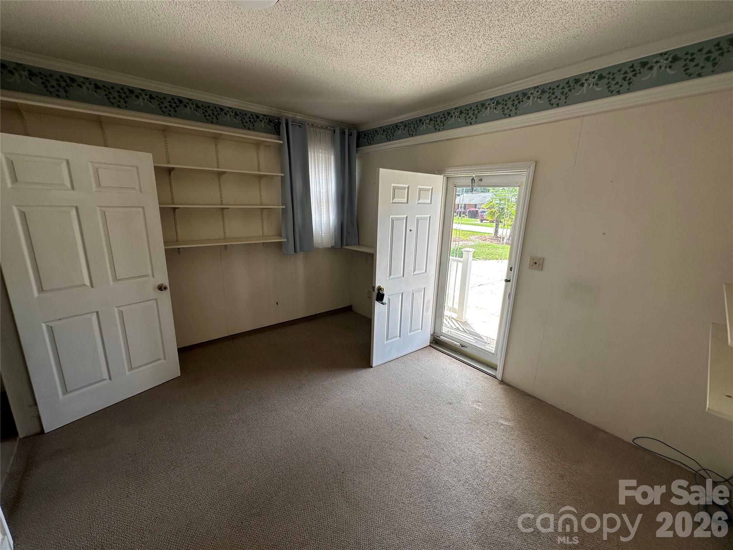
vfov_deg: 85.7
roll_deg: -0.9
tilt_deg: -13.3
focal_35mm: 14
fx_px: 296
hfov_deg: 102.1
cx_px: 366
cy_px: 275
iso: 40
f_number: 2.2
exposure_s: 1/193
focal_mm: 2.22
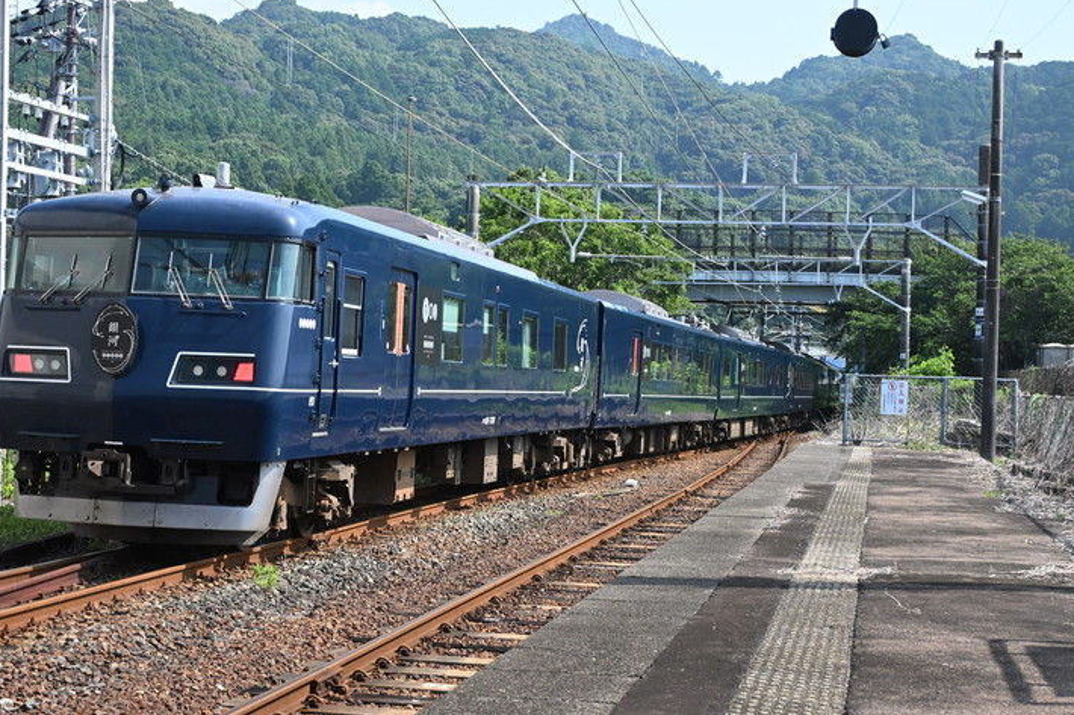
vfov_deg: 21.9
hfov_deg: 32.4
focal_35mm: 62
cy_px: 308
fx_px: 1849
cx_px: 479
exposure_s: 1/4000
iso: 1400
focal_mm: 36
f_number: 5.3
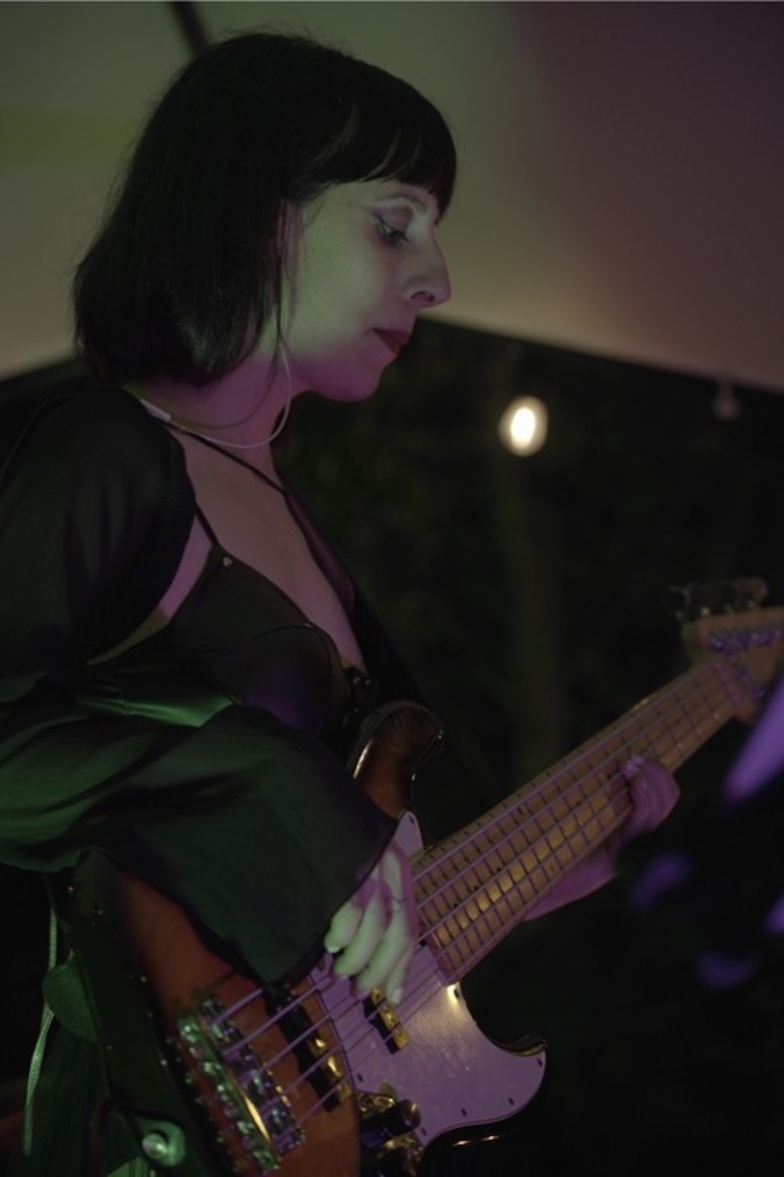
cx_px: 392
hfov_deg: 13.2
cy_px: 588
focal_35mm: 104
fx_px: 3397
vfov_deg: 19.6
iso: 4000
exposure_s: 1/160
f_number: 4
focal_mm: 104
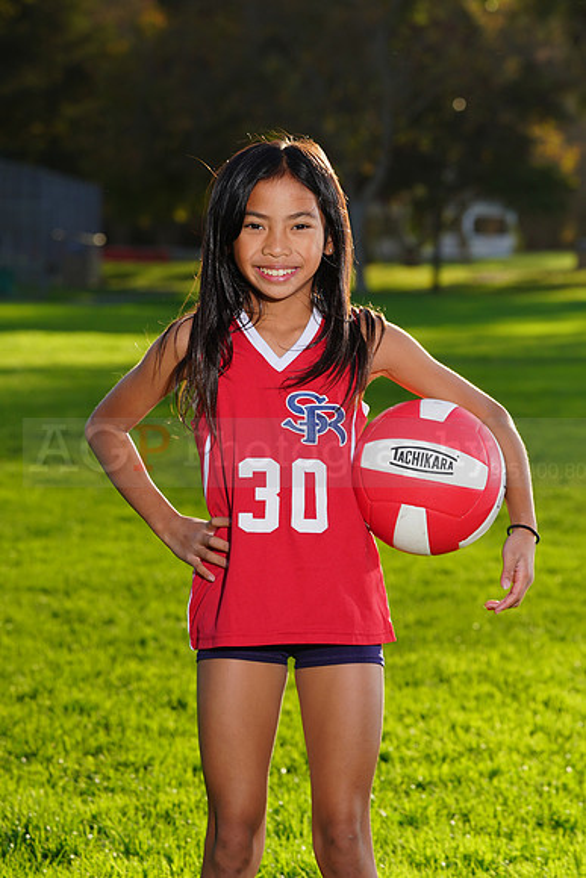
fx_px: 4319
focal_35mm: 177
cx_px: 293
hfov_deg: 7.8
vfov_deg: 11.6
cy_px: 439
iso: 200
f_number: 10
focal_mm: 177
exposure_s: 1/250
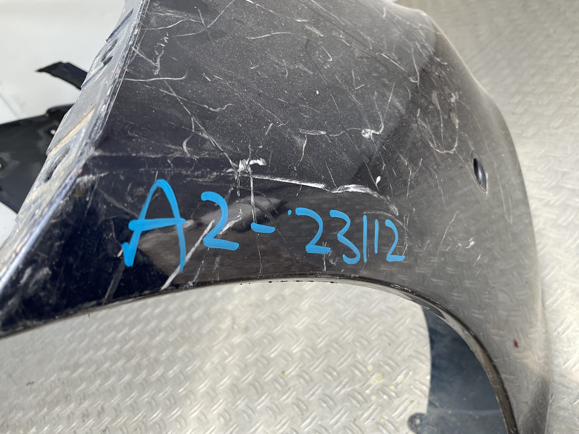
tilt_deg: -30.3
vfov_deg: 48.2
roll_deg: +34.0
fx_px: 485
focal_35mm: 29
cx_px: 290
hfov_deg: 61.7
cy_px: 217
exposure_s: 1/159
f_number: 1.8
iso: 16
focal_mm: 3
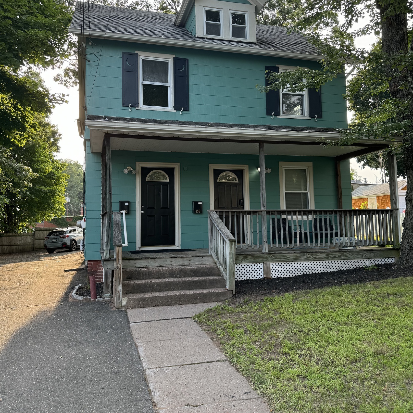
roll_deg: +1.3
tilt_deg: +5.6
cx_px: 203
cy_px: 191
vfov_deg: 55.6
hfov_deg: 55.6
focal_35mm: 29
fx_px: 391
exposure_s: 1/343
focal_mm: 6.76
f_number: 1.78
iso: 80
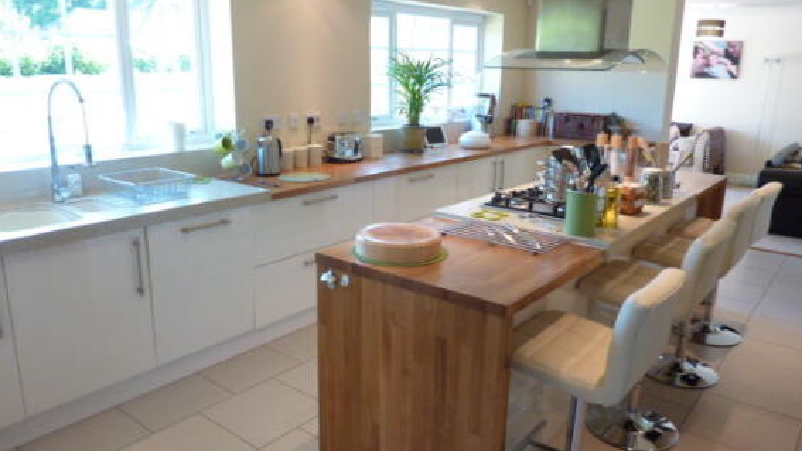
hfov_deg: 67.9
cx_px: 391
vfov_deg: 41.5
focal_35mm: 28
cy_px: 224
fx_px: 595
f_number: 3.3
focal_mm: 4.1
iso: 200
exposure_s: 1/30
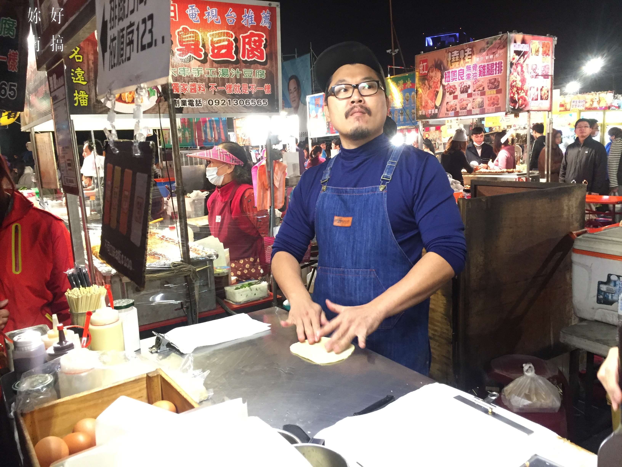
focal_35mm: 29
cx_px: 311
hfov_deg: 61.7
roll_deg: +2.5
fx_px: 521
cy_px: 234
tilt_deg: -10.2
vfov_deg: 48.2
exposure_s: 1/24
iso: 250
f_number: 2.2
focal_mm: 4.15
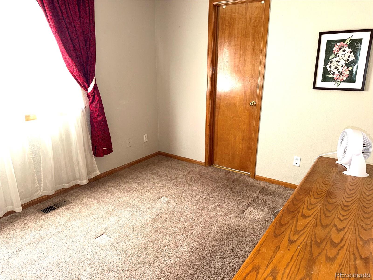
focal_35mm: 24
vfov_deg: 56.8
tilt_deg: -16.3
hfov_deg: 71.6
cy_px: 140
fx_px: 259
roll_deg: +0.4
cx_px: 186
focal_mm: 6.76
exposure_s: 1/26
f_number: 1.78
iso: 80
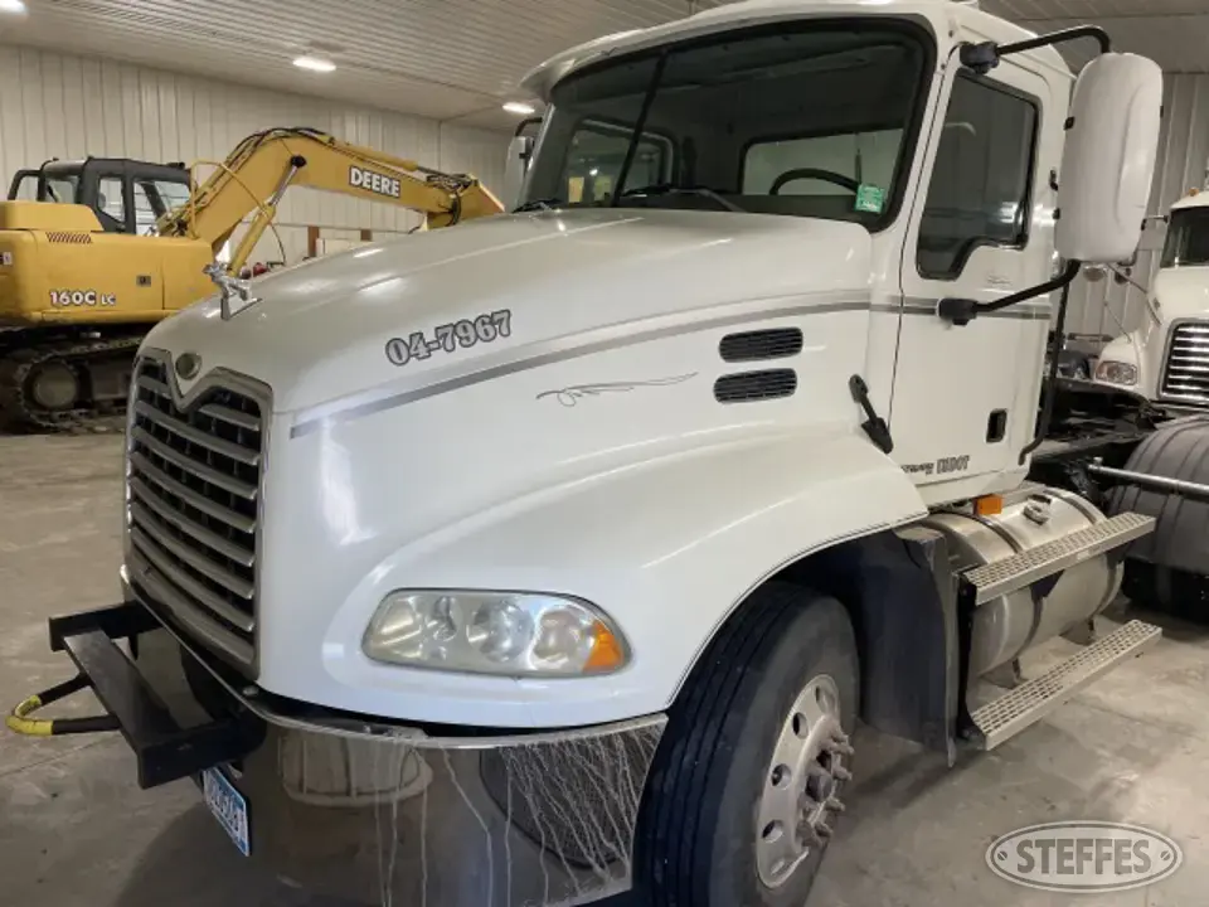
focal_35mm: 26
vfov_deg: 53.1
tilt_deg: -9.8
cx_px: 604
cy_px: 454
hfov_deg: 67.3
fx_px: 908
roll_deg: -2.3
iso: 64
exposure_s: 1/120
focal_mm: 4.2
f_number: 1.6
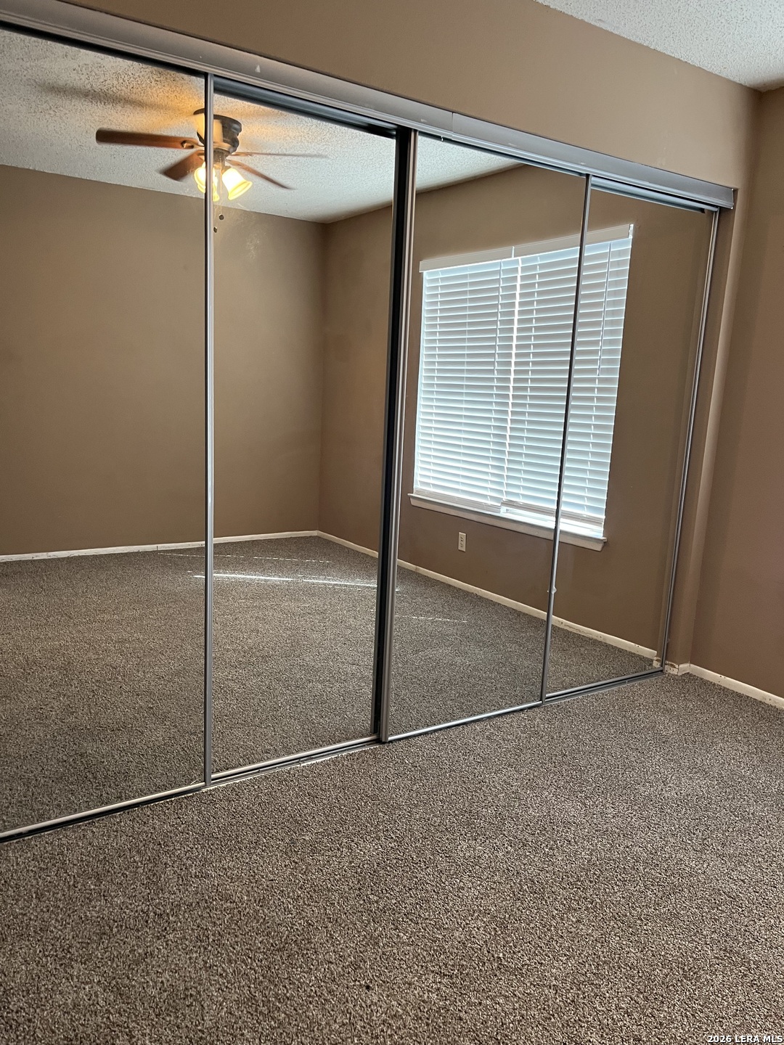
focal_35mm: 26
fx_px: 785
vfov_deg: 67.3
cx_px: 392
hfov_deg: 53.1
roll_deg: -2.7
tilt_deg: -10.7
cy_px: 522
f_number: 1.6
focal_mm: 5.1
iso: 100
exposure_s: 1/60
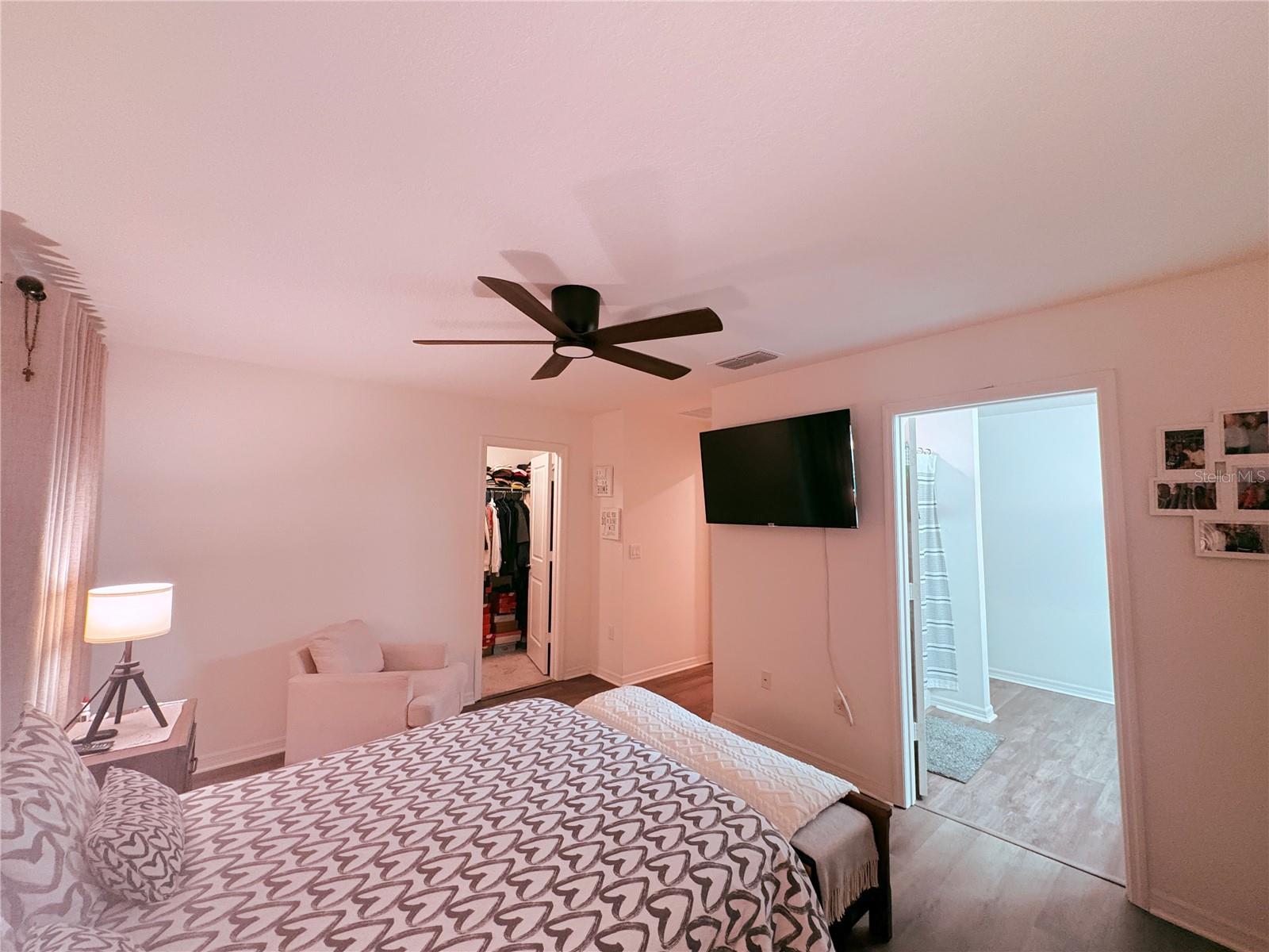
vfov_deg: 85.7
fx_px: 513
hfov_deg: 102.1
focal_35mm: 14
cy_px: 476
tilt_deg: +4.2
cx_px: 634
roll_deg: +0.6
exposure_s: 1/60
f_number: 2.2
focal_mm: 2.22
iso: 800
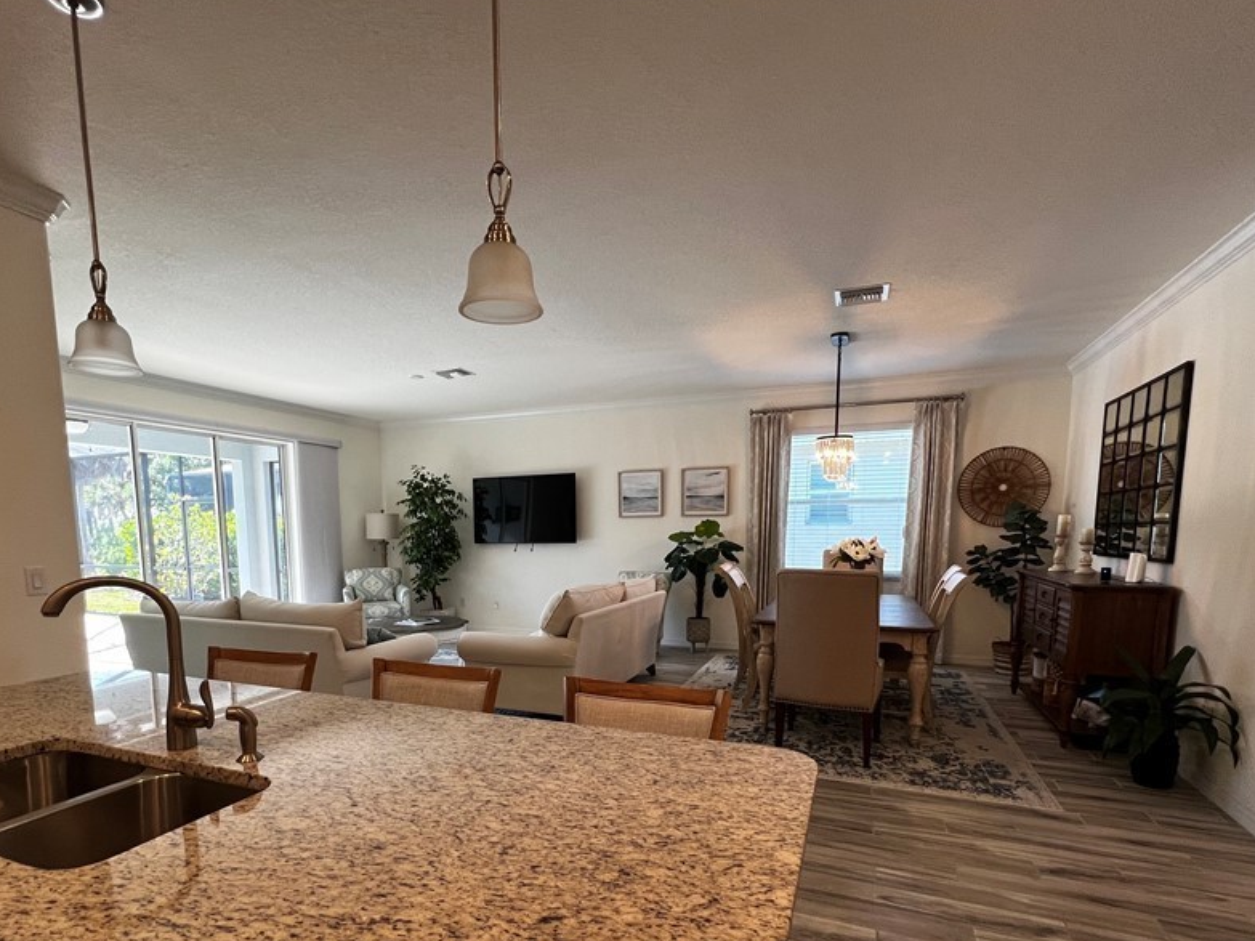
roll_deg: +0.2
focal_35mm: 17
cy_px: 604
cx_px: 575
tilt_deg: -8.3
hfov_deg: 90.8
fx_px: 616
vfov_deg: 73.1
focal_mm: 1.57
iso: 160
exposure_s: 1/120
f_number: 1.8
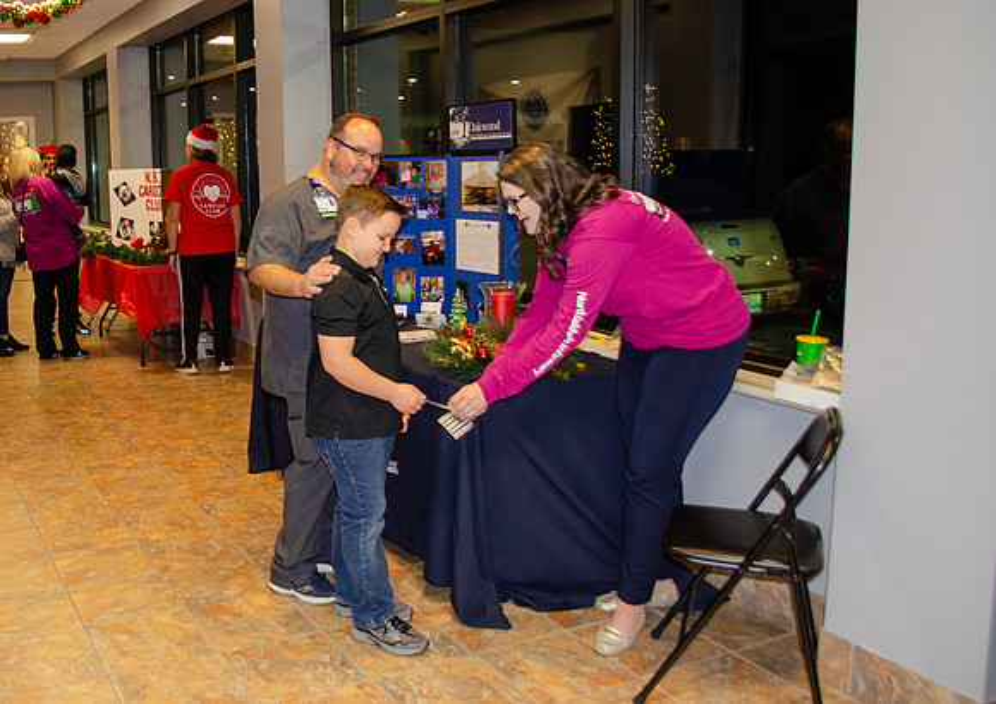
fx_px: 950
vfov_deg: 40.5
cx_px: 312
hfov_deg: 53.9
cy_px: 290
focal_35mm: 34
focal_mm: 16
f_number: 4
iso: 400
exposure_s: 1/60
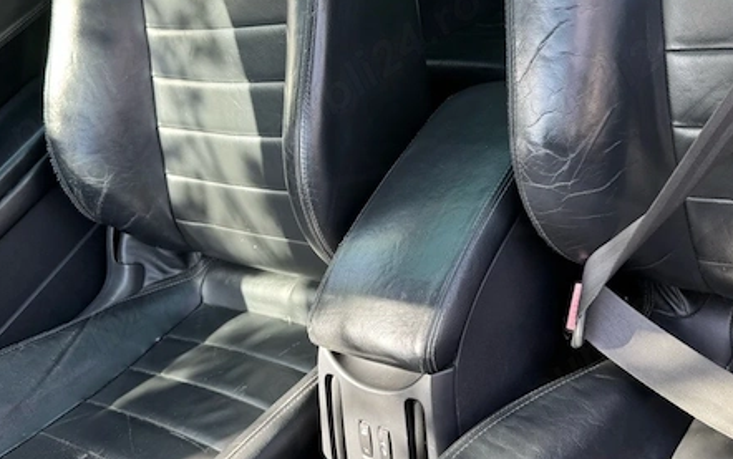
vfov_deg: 27.6
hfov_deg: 43.2
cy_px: 109
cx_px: 439
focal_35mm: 46
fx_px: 920
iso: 80
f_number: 1.78
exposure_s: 1/121
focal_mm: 6.76
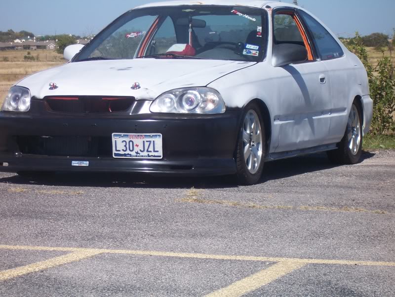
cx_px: 198
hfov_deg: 14.9
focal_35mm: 132
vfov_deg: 11.2
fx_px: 1506
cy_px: 148
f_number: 4.8
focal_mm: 22
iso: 80
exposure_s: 1/750
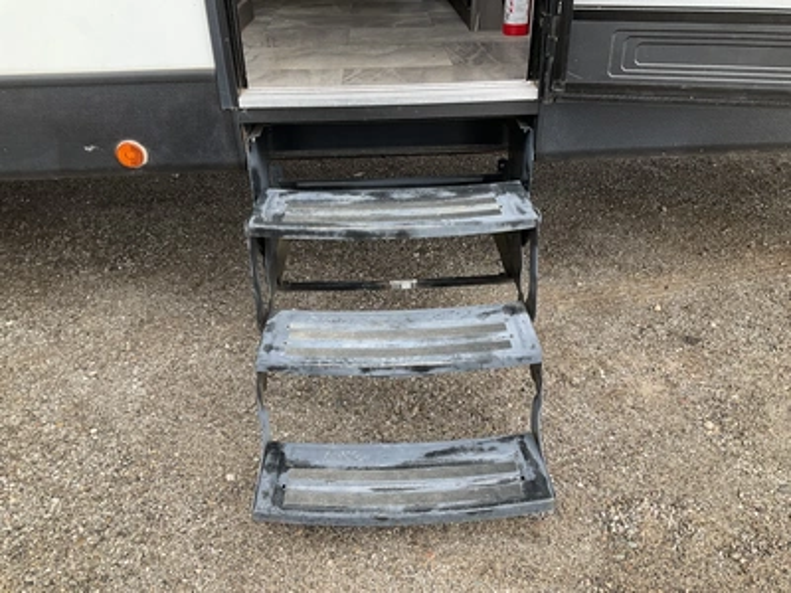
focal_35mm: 29
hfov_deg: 61.7
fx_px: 663
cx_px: 396
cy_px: 296
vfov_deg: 48.2
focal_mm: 3
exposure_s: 1/273
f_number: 1.8
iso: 25
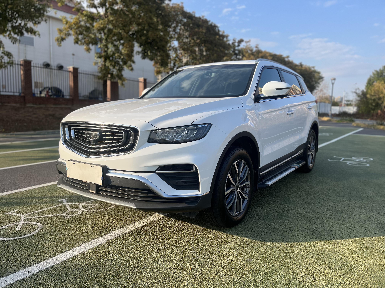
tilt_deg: -5.2
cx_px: 192
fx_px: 289
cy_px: 144
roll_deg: -0.7
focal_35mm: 26
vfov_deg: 53.1
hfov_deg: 67.3
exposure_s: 1/2571
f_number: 1.6
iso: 50
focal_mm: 5.1
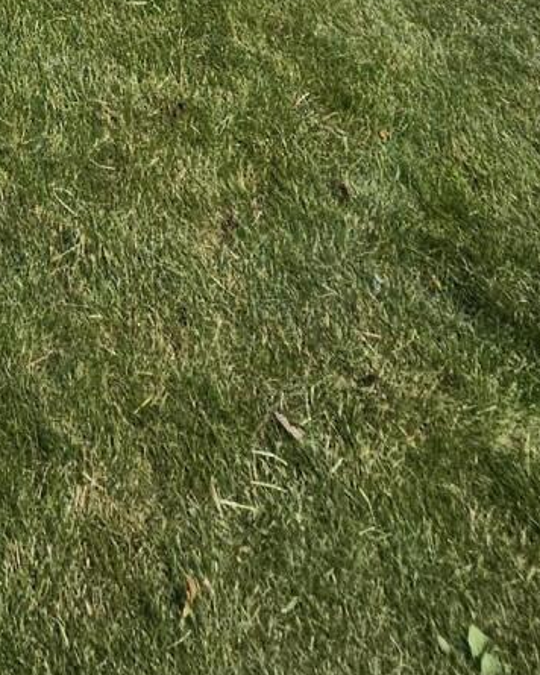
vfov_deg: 18.3
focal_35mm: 57
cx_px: -326
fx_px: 1139
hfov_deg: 21.3
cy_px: -730
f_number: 2.2
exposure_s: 1/3809
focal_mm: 2.2
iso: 50
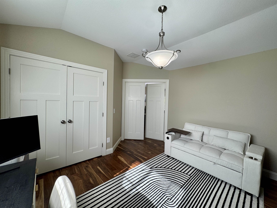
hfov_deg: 102.1
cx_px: 138
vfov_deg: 85.7
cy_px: 104
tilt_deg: -0.4
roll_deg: -1.7
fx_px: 112
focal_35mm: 14
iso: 80
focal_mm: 2.22
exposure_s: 1/120
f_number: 2.2
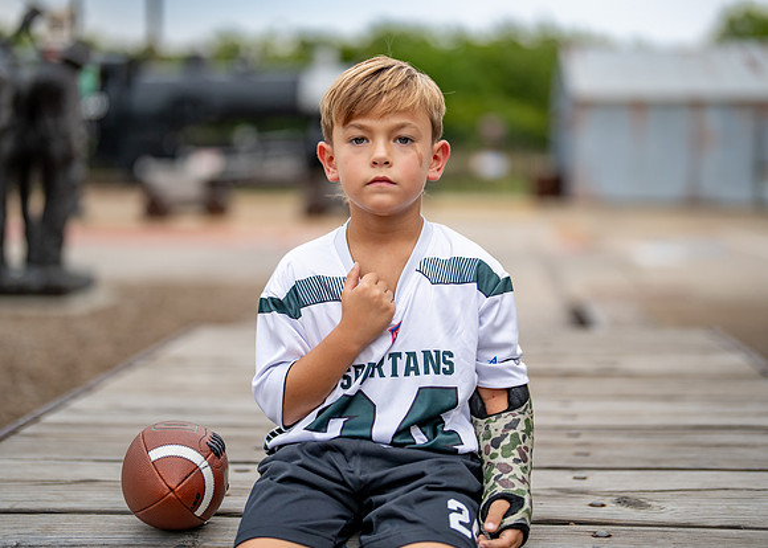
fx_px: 1227
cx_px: 402
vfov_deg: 25.2
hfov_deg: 34.8
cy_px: 261
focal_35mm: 56
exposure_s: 1/2000
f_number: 1.2
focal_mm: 50
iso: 250
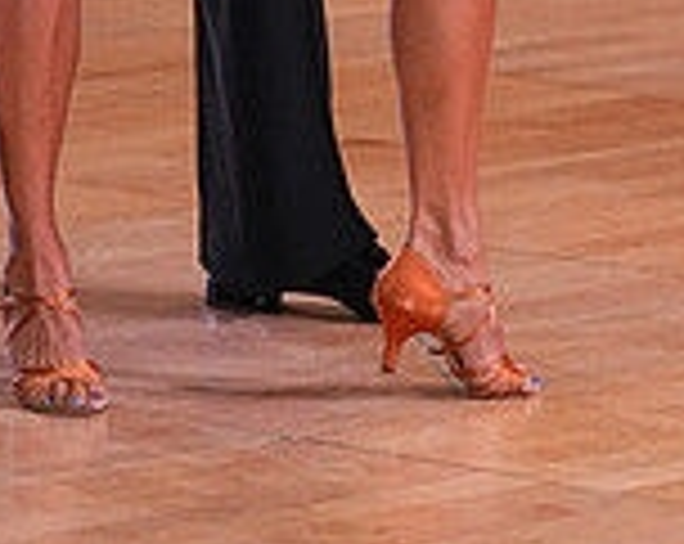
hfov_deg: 4.5
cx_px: 52
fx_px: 8627
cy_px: -540
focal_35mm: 427
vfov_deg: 3.6
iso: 2500
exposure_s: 1/200
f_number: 5.6
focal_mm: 119
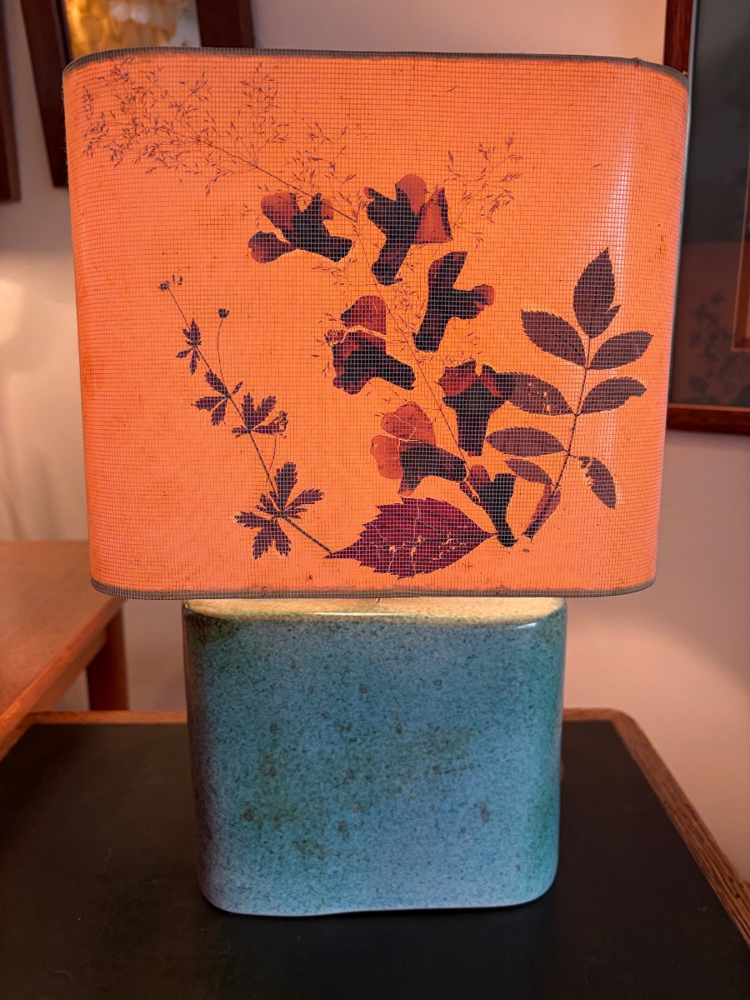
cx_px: 375
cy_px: 500
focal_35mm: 26
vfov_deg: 67.3
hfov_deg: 53.1
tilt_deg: -11.7
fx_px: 751
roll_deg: +0.2
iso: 100
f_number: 1.6
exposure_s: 1/100
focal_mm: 5.96
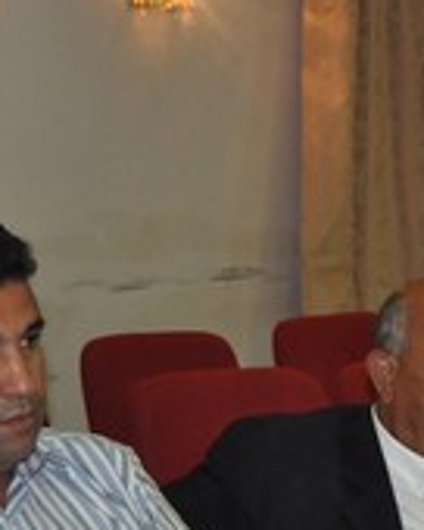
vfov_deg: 13.9
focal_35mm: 138
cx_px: 396
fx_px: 2165
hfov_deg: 11.1
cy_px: 385
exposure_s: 1/60
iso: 800
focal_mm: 26
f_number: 4
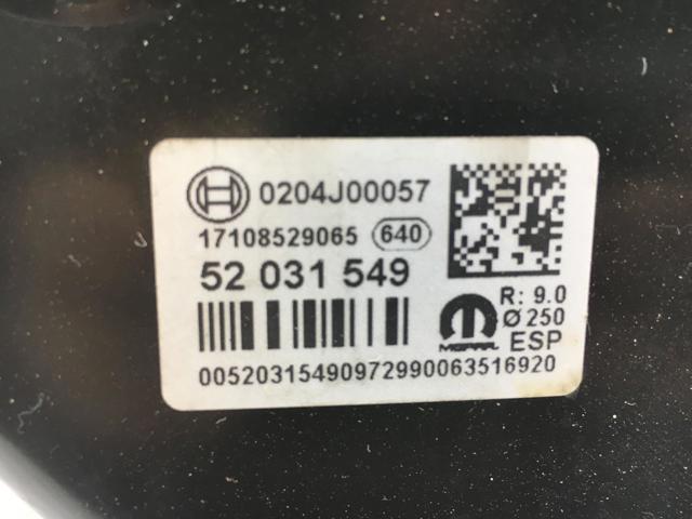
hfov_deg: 61.7
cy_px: 260
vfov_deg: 48.2
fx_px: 580
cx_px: 346
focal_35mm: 29
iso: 32
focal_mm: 4.15
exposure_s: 1/33
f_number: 2.2
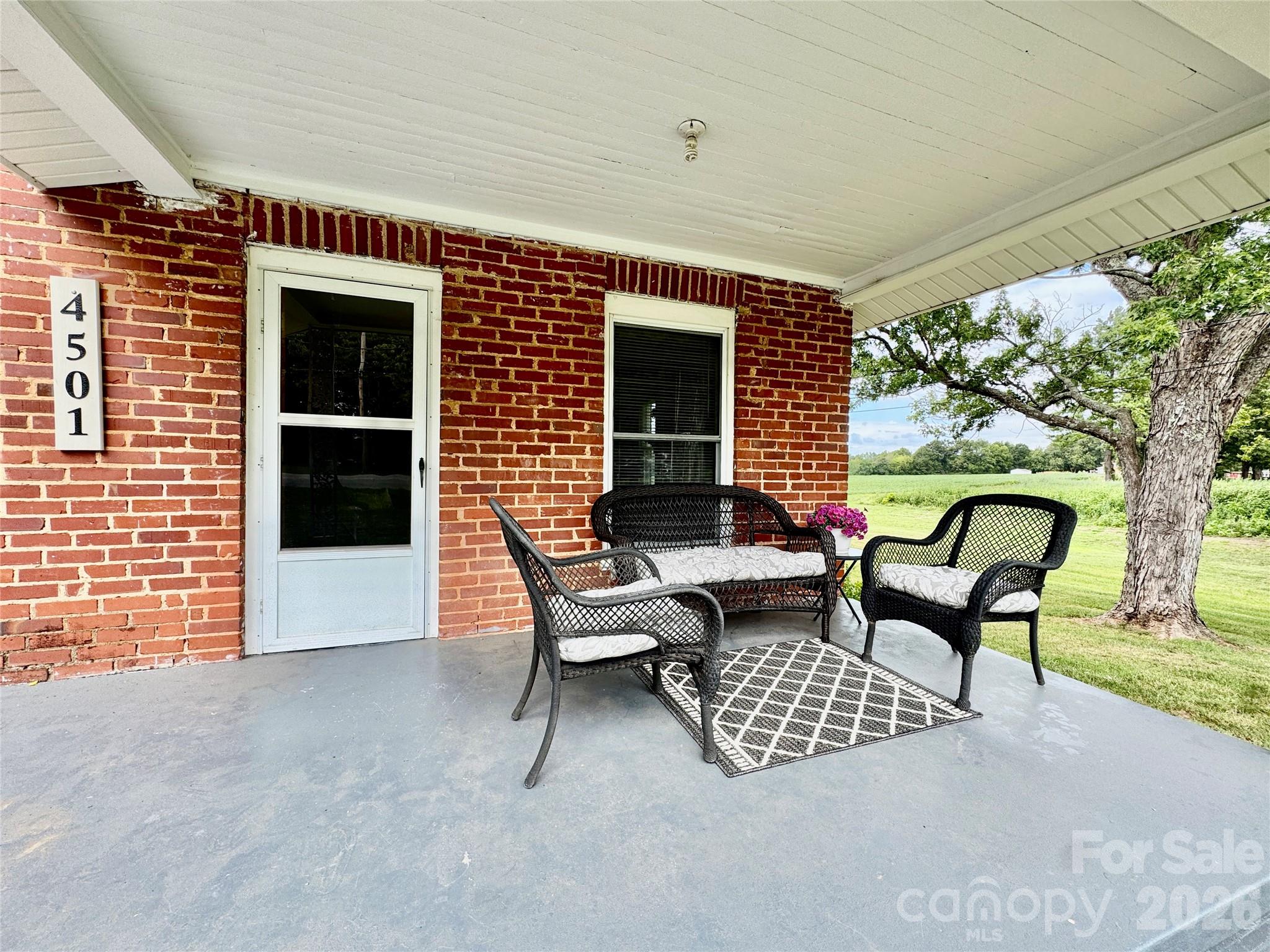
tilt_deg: -1.7
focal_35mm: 14
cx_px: 635
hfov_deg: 102.1
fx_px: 514
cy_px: 476
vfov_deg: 85.7
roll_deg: -1.3
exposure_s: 1/245
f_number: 2.2
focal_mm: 2.22
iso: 40
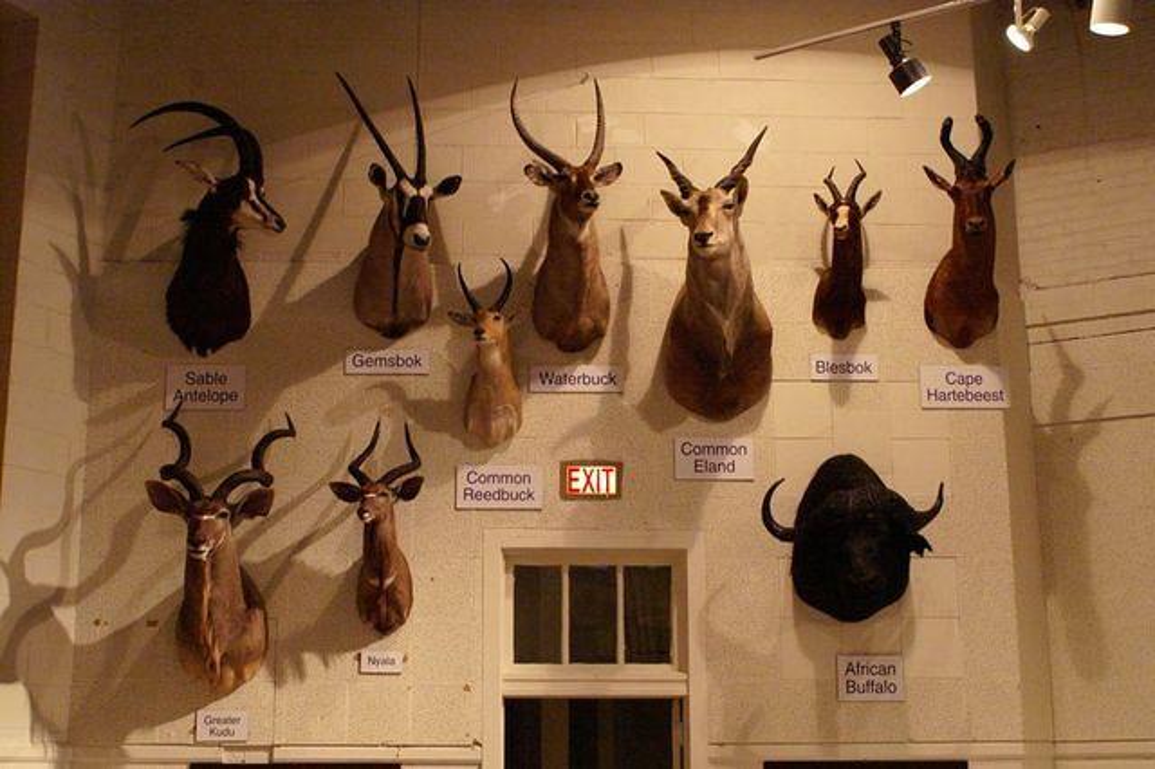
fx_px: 1443
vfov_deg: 29.8
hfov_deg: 43.6
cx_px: 578
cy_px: 384
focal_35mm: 45
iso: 3200
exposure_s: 1/60
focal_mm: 30
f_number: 5
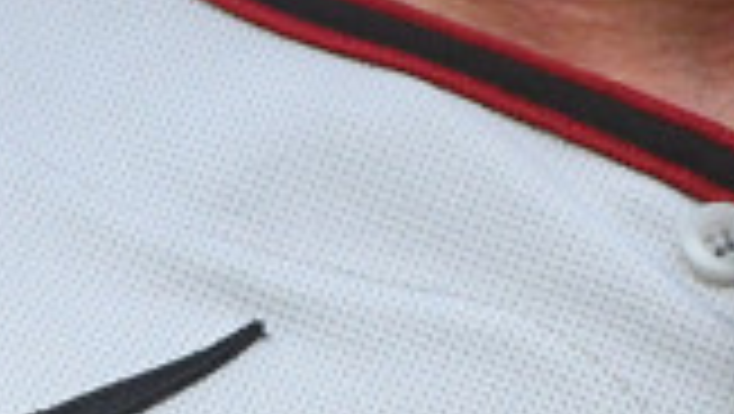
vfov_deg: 0.3
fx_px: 75246
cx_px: 675
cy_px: -304
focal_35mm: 3863
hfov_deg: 0.6
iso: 1250
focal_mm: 400
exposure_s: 1/6400
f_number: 3.5
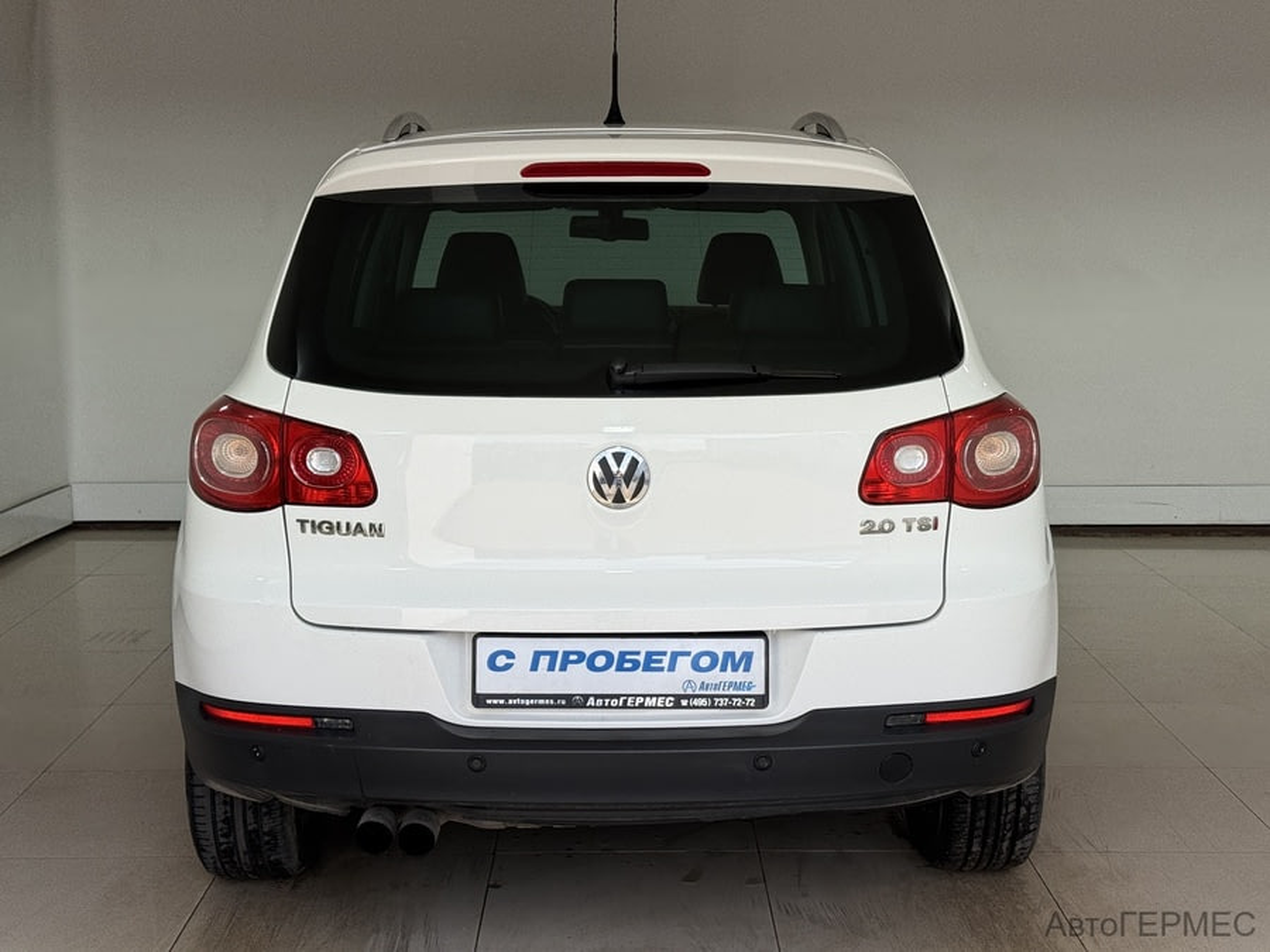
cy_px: 476
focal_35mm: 48
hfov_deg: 39.7
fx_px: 1761
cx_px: 635
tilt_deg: -10.4
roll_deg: -1.2
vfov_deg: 30.3
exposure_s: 1/1524
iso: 64
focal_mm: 6.76
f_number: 1.78
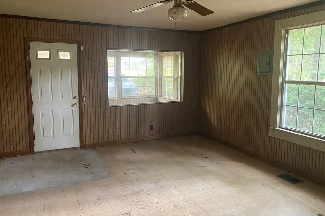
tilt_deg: -5.3
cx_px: 163
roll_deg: +0.3
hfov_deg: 65.5
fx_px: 253
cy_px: 97
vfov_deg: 46.3
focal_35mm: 28
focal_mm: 4.25
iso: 500
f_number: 1.8
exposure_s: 1/45
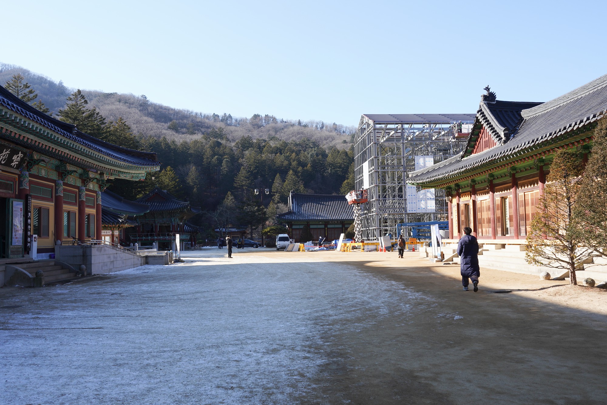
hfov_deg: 55.8
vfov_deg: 38.9
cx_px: 304
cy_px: 202
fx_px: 573
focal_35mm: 34
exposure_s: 1/100
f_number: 13
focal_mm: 34
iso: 200
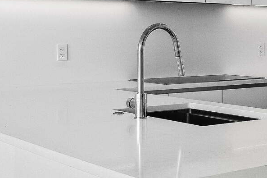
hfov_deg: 22.5
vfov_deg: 16.2
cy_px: 26
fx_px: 619
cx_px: 317
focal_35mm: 84
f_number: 8
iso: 250
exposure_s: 1/13
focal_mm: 16.5
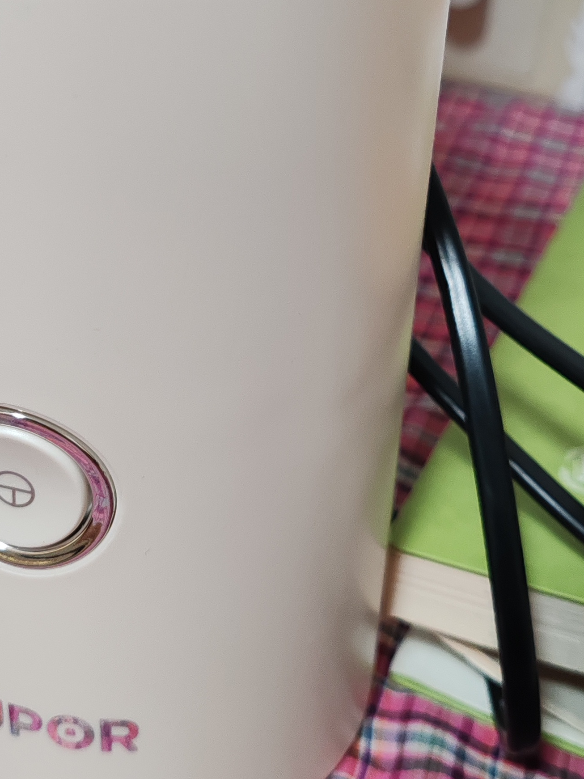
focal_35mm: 63
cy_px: 172
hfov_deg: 23.1
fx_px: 1417
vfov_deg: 30.1
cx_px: 182
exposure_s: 1/50
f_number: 1.9
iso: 2000
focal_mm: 6.12
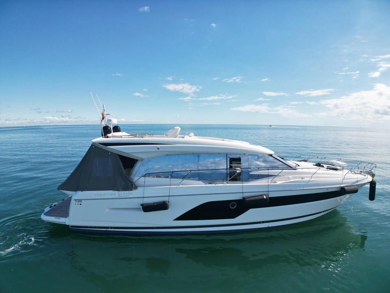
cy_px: 146
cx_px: 195
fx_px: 270
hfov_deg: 71.6
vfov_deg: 56.8
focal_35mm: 24
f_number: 1.7
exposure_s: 1/3200
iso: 150
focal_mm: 6.72
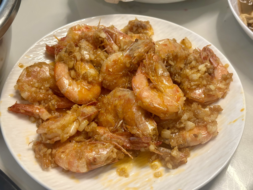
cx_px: 126
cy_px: 95
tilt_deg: -50.0
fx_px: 351
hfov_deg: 39.7
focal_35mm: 48
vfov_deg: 30.3
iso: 250
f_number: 1.8
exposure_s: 1/60
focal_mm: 6.9
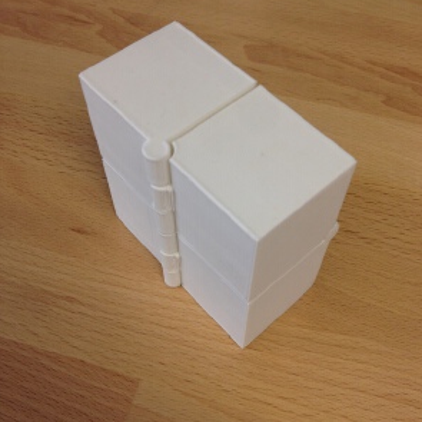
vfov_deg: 40.0
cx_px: 213
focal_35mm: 42
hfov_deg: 40.0
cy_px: 227
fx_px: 579
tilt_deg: -57.3
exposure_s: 1/20
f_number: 2.4
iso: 64
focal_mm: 4.28
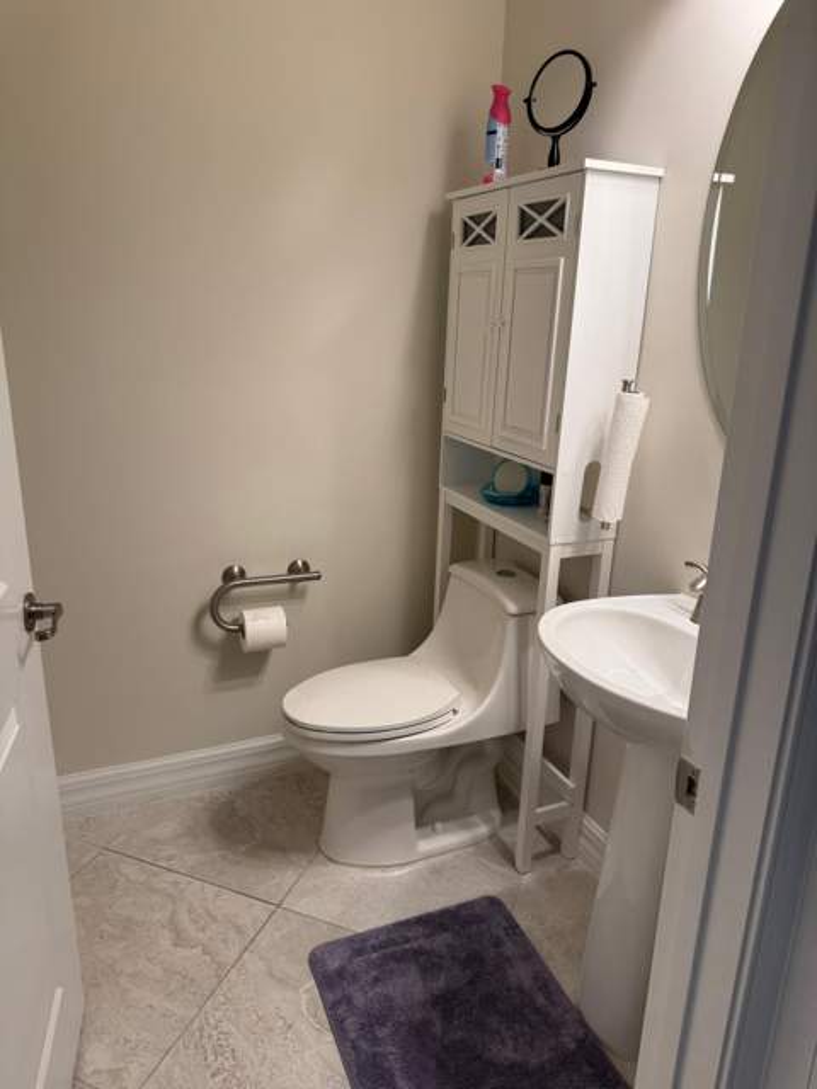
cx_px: 408
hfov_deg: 56.8
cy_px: 544
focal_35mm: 24
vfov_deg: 71.6
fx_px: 755
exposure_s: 1/120
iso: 100
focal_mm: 6.76
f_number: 1.78
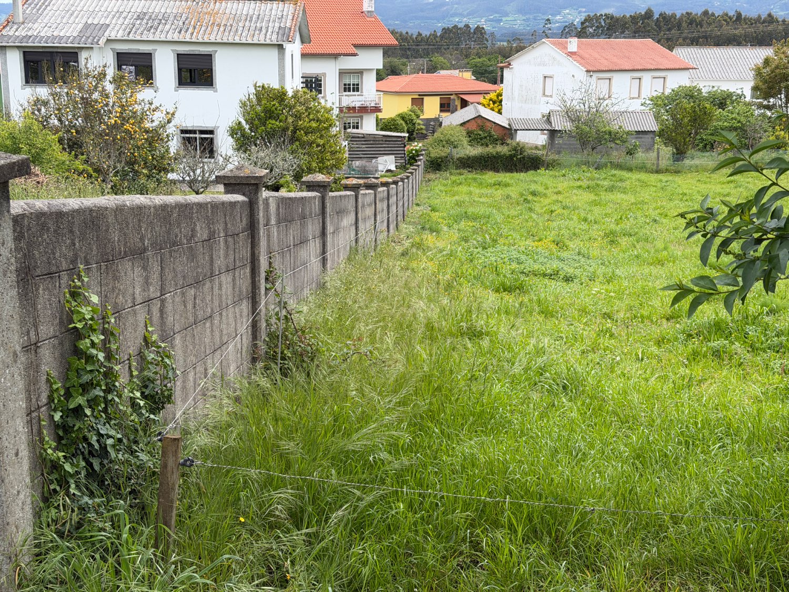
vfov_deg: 30.3
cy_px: 296
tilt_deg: -13.5
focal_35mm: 48
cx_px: 394
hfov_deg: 39.7
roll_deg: -0.2
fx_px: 1094
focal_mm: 6.76
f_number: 1.78
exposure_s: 1/2033
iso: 80
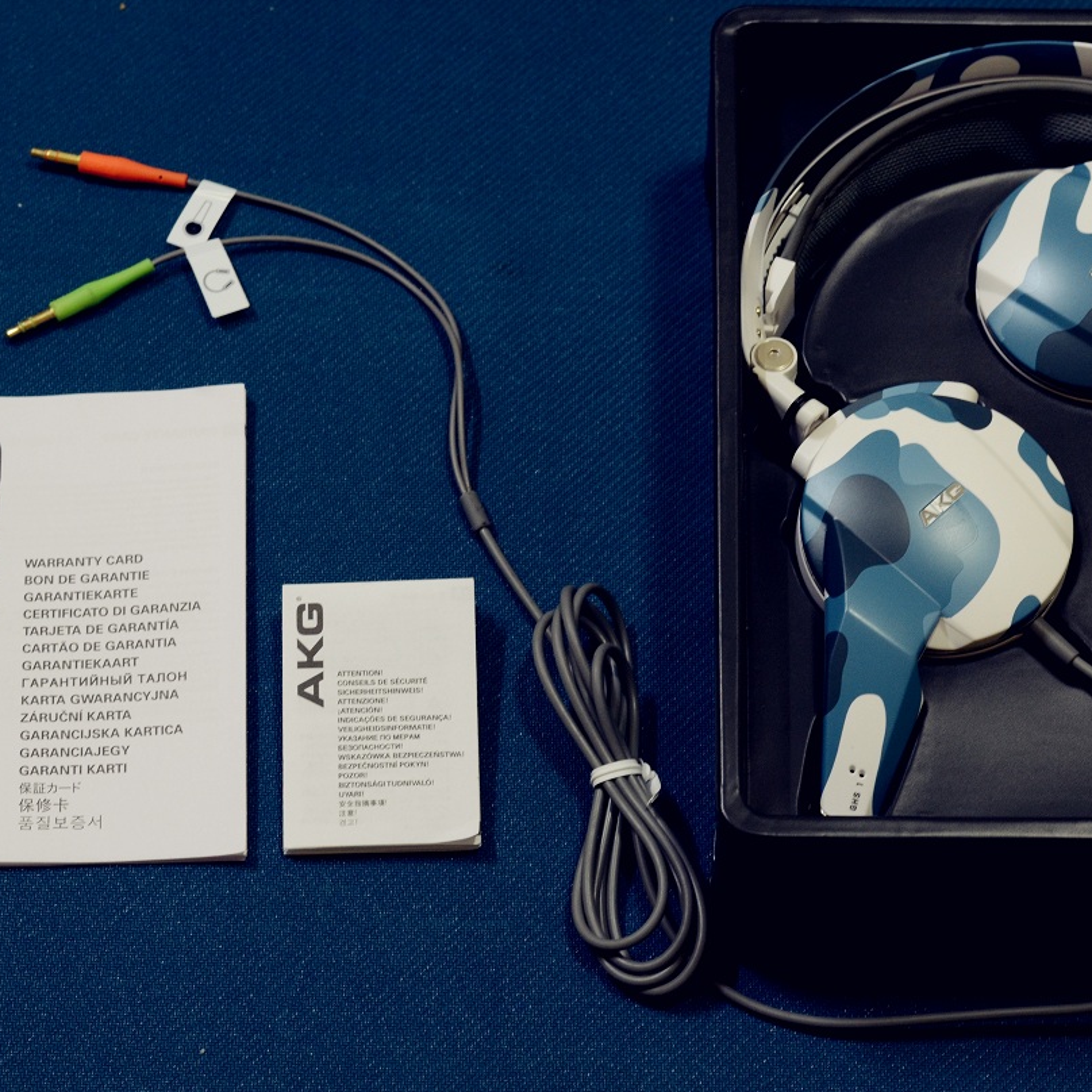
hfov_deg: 17.9
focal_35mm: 97
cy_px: 542
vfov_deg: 17.9
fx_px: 3462
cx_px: 628
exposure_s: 1/4
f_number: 8
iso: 640
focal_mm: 50
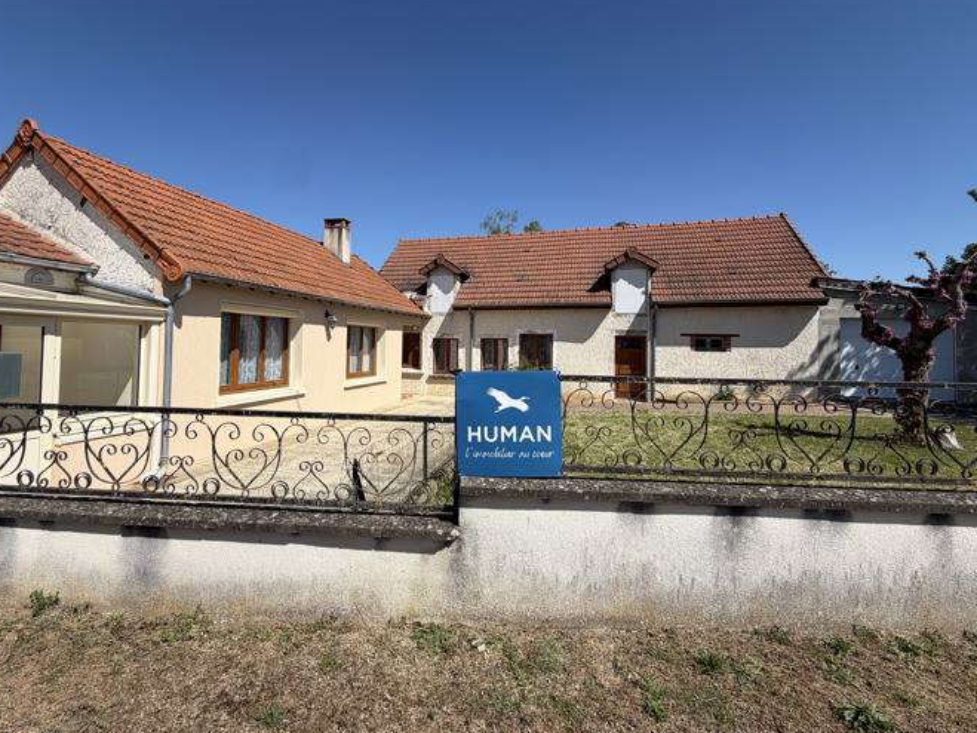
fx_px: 480
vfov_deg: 74.5
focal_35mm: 17
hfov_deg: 90.9
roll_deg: +1.5
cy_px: 331
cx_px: 455
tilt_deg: +3.8
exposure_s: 1/1068
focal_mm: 2.22
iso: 20
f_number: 2.2
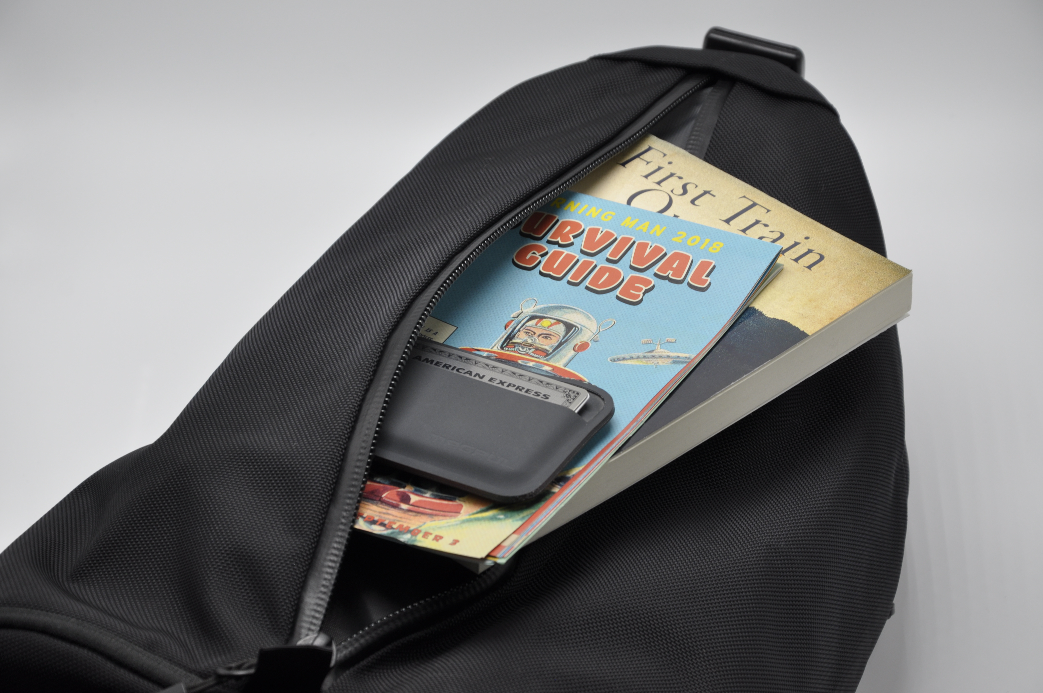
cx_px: 522
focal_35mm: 112
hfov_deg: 18.2
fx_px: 3255
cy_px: 346
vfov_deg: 12.1
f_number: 8
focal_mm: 75
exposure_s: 1/100
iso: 200
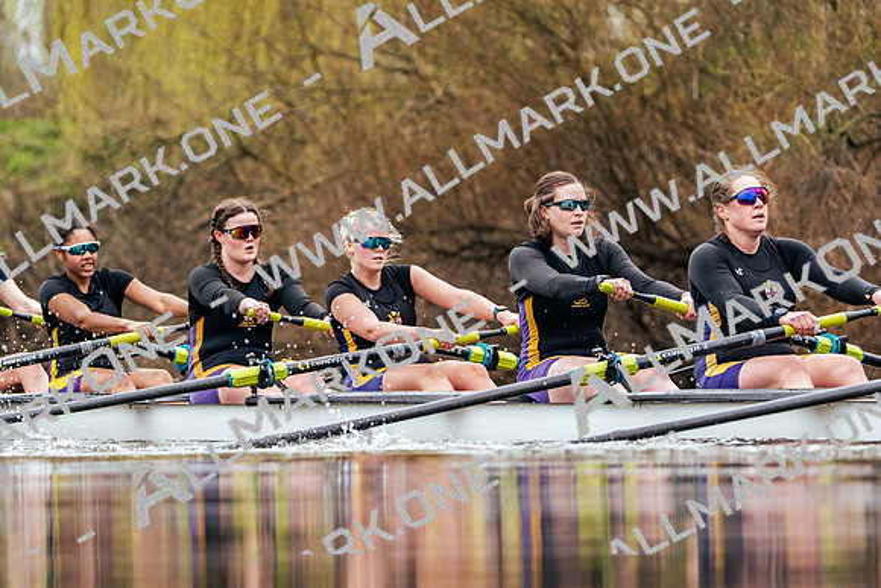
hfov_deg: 5.6
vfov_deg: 3.8
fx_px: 8934
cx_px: 440
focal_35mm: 365
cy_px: 294
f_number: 6.3
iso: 2000
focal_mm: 365
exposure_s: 1/2000
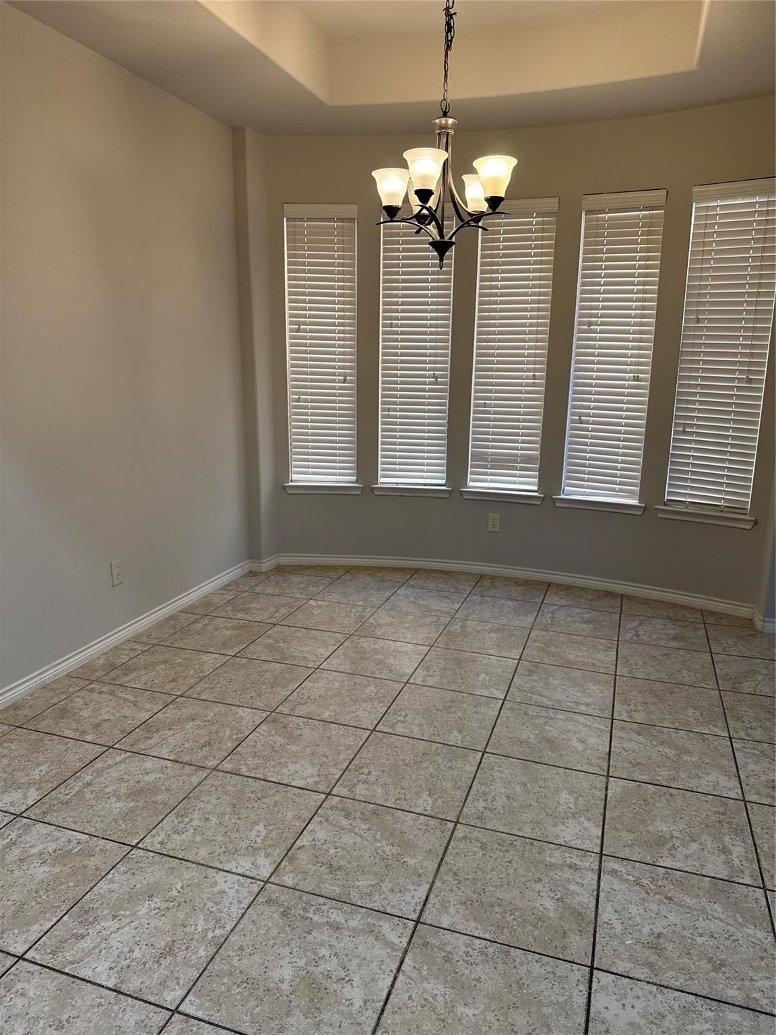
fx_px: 717
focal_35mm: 24
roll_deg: -1.0
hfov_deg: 56.8
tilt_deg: -11.8
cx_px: 388
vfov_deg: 71.6
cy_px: 518
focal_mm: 6.76
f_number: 1.78
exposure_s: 1/151
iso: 200
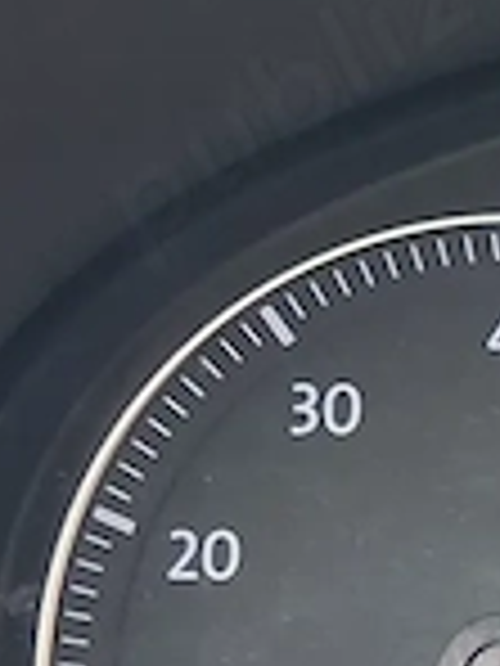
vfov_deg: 13.1
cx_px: 1342
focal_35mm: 146
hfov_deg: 8.8
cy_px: 864
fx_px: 2812
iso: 320
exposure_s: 1/60
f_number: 1.8
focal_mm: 4
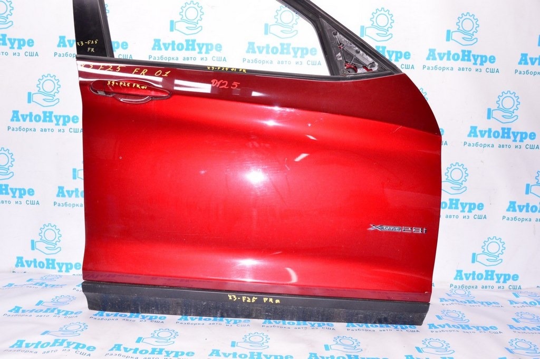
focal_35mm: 30
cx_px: 270
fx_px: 450
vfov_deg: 43.5
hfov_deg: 62.0
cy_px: 180
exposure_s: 1/200
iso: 1600
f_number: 8
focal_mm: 20
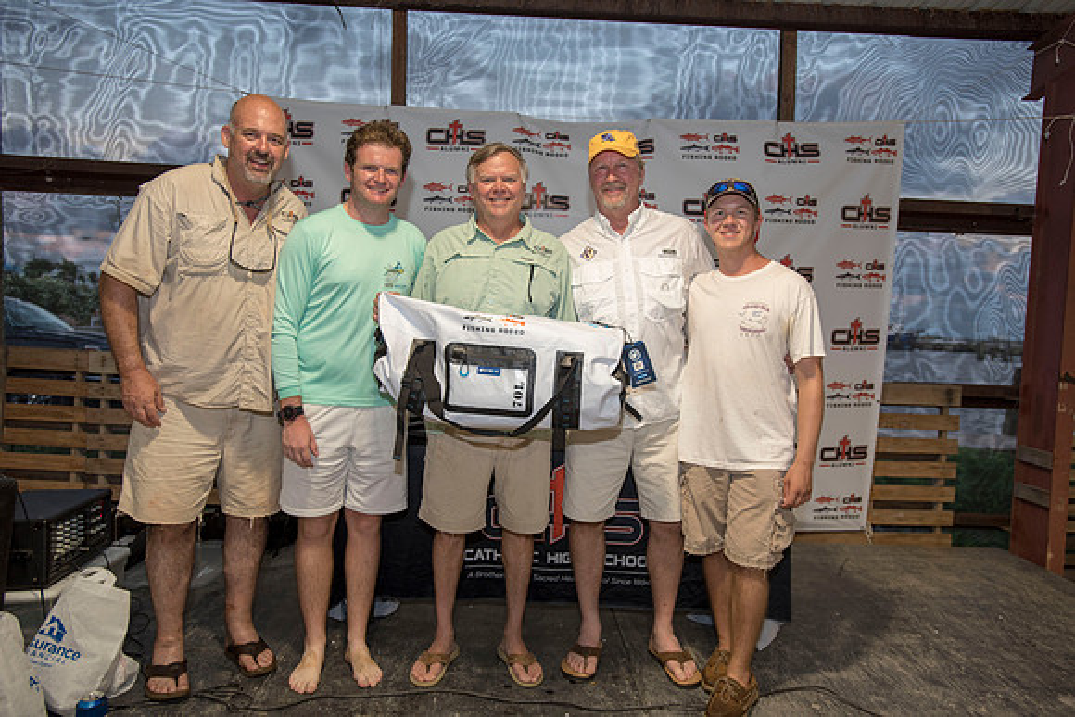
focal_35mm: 25
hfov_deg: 71.5
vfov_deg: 51.3
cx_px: 538
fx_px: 747
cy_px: 358
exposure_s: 1/125
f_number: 4
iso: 500
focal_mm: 25
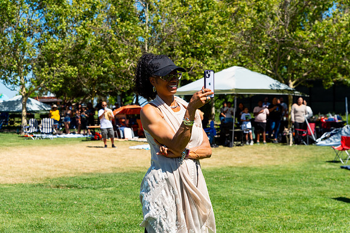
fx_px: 681
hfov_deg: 28.8
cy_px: 116
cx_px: 175
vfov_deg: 19.5
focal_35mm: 70
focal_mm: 70
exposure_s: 1/1600
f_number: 5.6
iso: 320
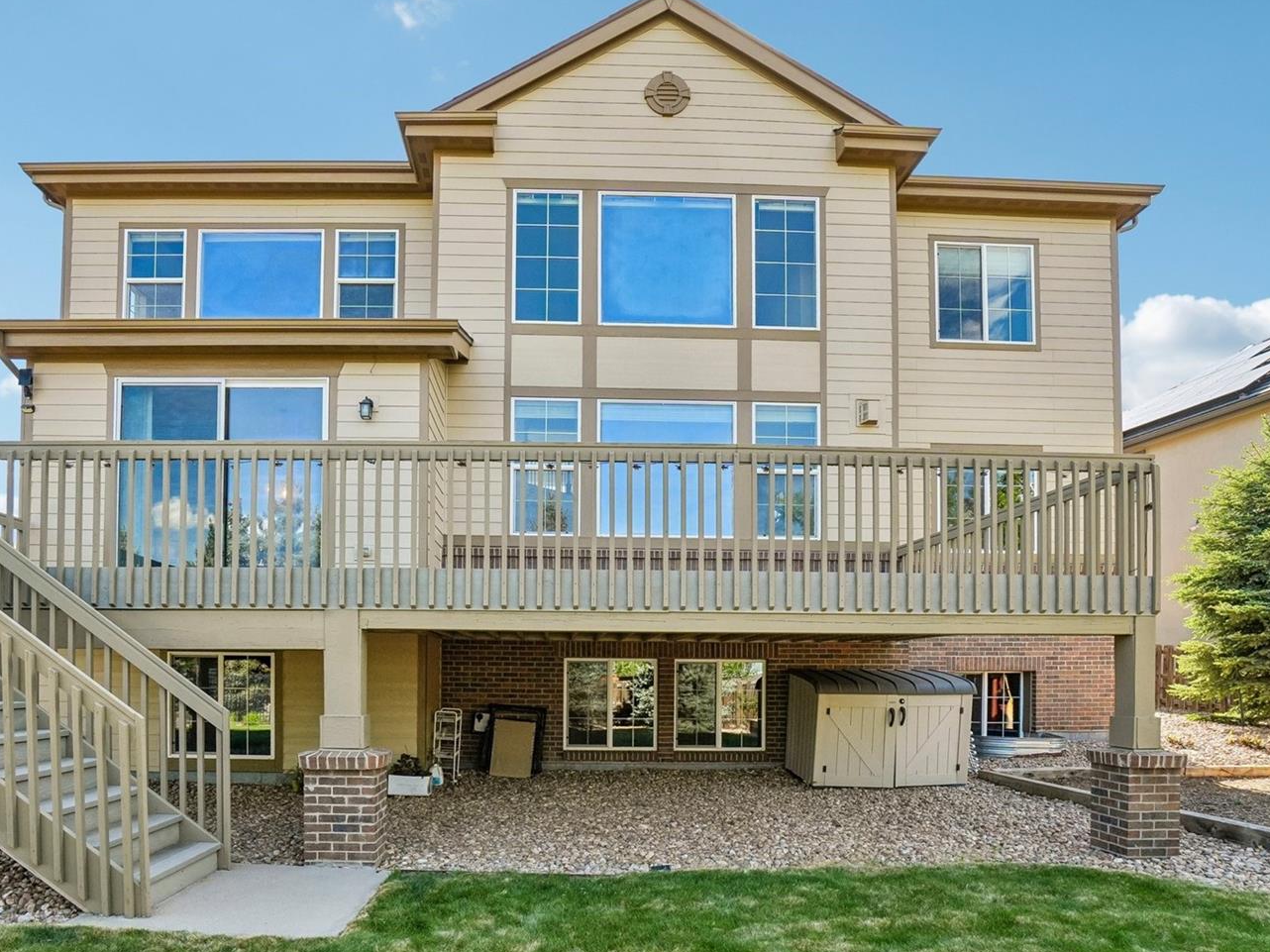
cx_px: 569
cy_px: 503
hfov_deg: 87.5
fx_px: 660
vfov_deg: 71.5
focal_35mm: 18
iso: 400
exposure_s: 1/250
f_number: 8
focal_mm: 10
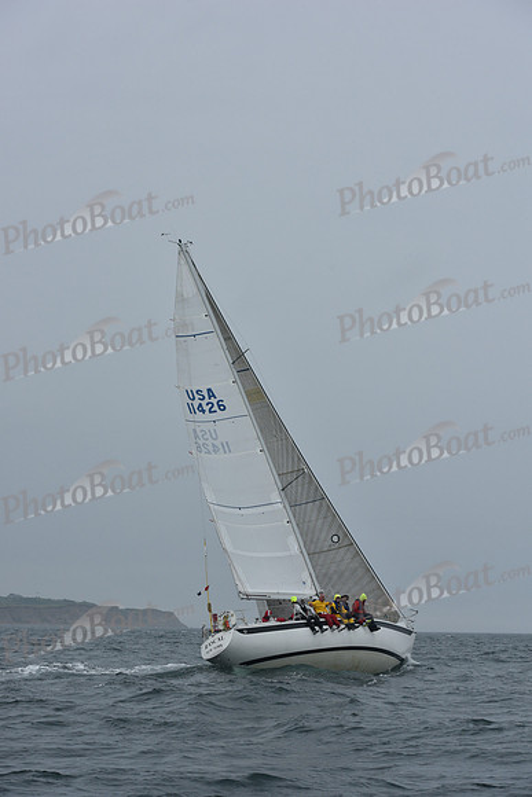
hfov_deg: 19.5
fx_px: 1551
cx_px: 266
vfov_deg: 28.8
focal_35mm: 70
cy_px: 398
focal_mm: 70
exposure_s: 1/1000
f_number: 8
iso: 320
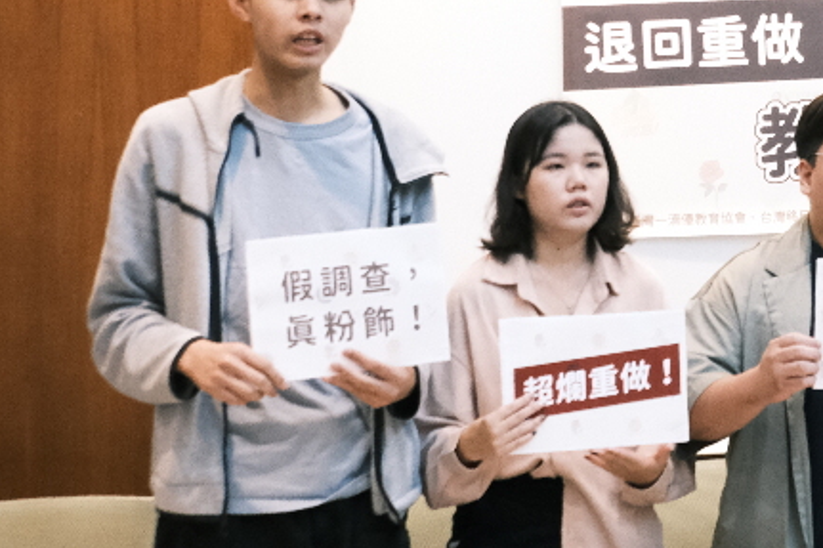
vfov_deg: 12.7
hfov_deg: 18.0
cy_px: 41
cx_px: 1037
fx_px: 2445
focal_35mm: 107
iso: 4000
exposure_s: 1/125
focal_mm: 24.3
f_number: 5
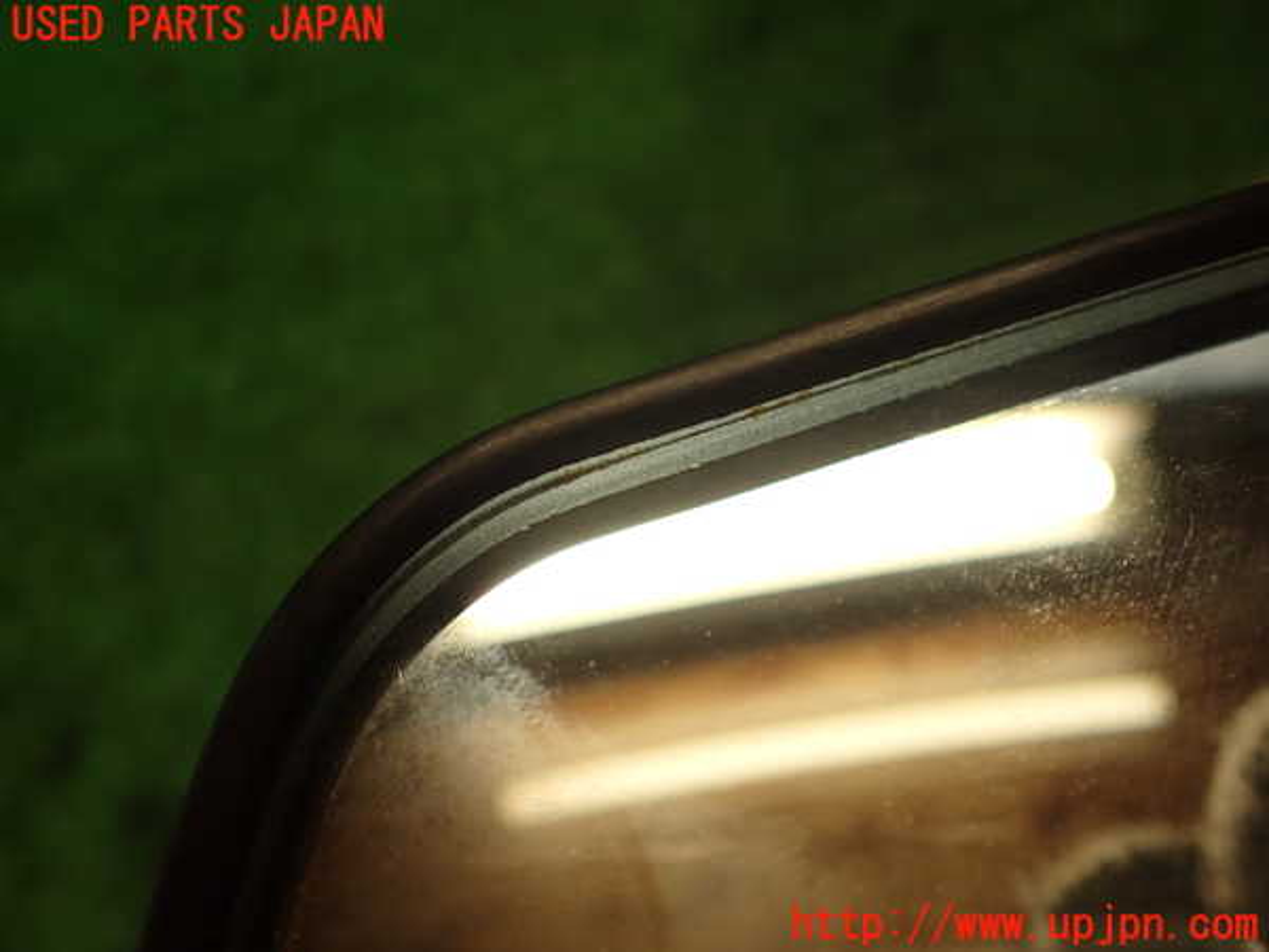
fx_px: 1100
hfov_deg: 60.0
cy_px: 476
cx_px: 634
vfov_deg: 46.8
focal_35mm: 30
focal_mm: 5.4
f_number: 2.3
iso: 125
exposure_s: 1/60
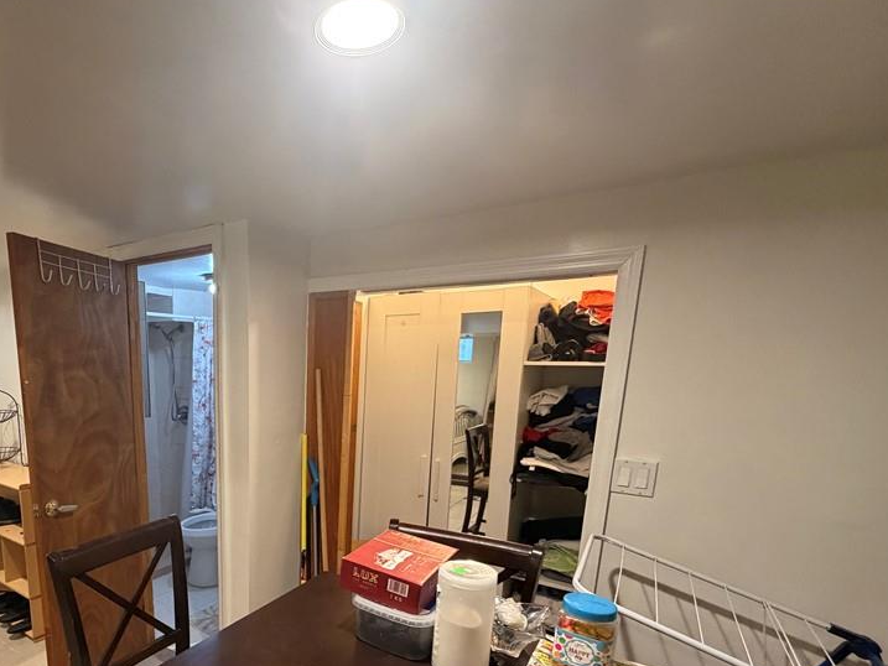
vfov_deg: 63.7
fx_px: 513
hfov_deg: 78.9
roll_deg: +0.4
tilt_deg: -11.8
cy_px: 463
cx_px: 291
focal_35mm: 20
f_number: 2.2
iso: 400
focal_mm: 2.22
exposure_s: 1/60
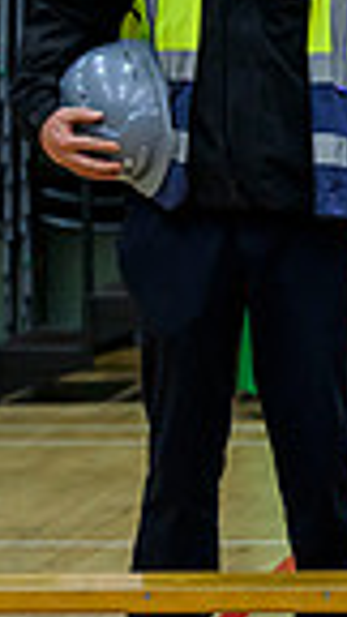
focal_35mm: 433
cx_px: 1210
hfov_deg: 2.7
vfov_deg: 5.0
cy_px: 216
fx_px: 7083
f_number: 4
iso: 2000
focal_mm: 99
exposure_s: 1/160
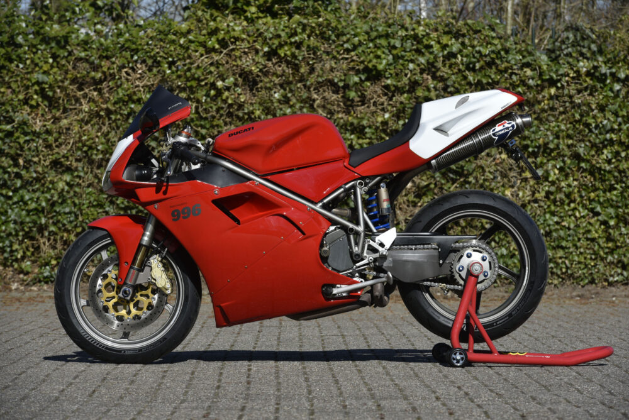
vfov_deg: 6.9
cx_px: 314
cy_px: 210
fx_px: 3496
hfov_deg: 10.3
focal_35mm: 200
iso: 250
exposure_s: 1/640
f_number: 9
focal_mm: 200
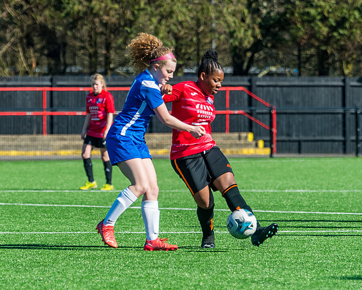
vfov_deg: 4.3
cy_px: 192
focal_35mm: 356
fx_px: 3813
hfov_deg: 5.4
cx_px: 128
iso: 400
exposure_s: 1/2000
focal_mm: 200
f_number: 5
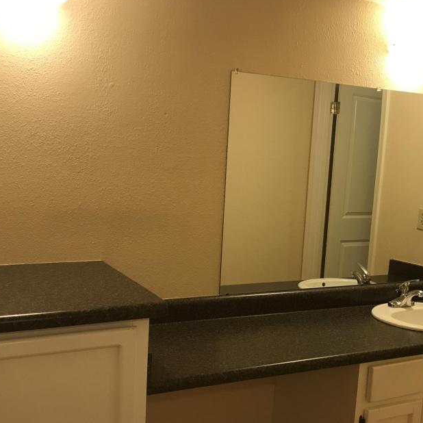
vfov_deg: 40.7
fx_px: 567
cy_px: 254
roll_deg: -2.8
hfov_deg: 40.9
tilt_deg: -10.4
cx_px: 209
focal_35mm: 41
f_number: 1.8
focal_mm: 3.99
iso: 40
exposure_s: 1/15
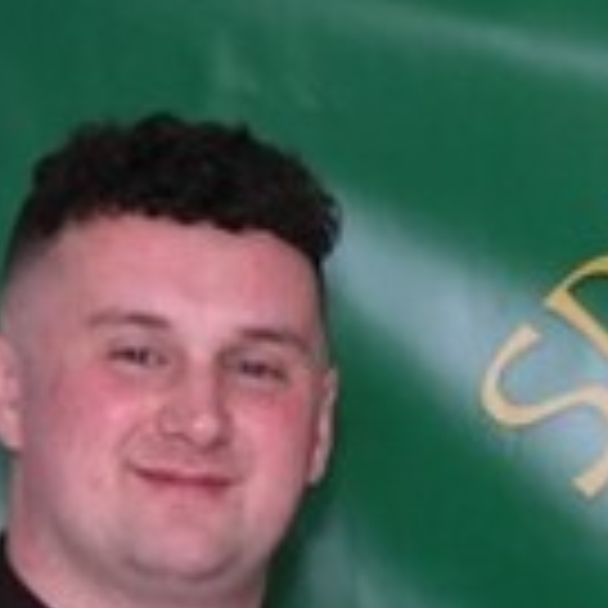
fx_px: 8227
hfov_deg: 4.1
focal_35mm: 414
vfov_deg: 4.2
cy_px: 1180
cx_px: 1729
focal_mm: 48.4
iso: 400
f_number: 4
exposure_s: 1/250
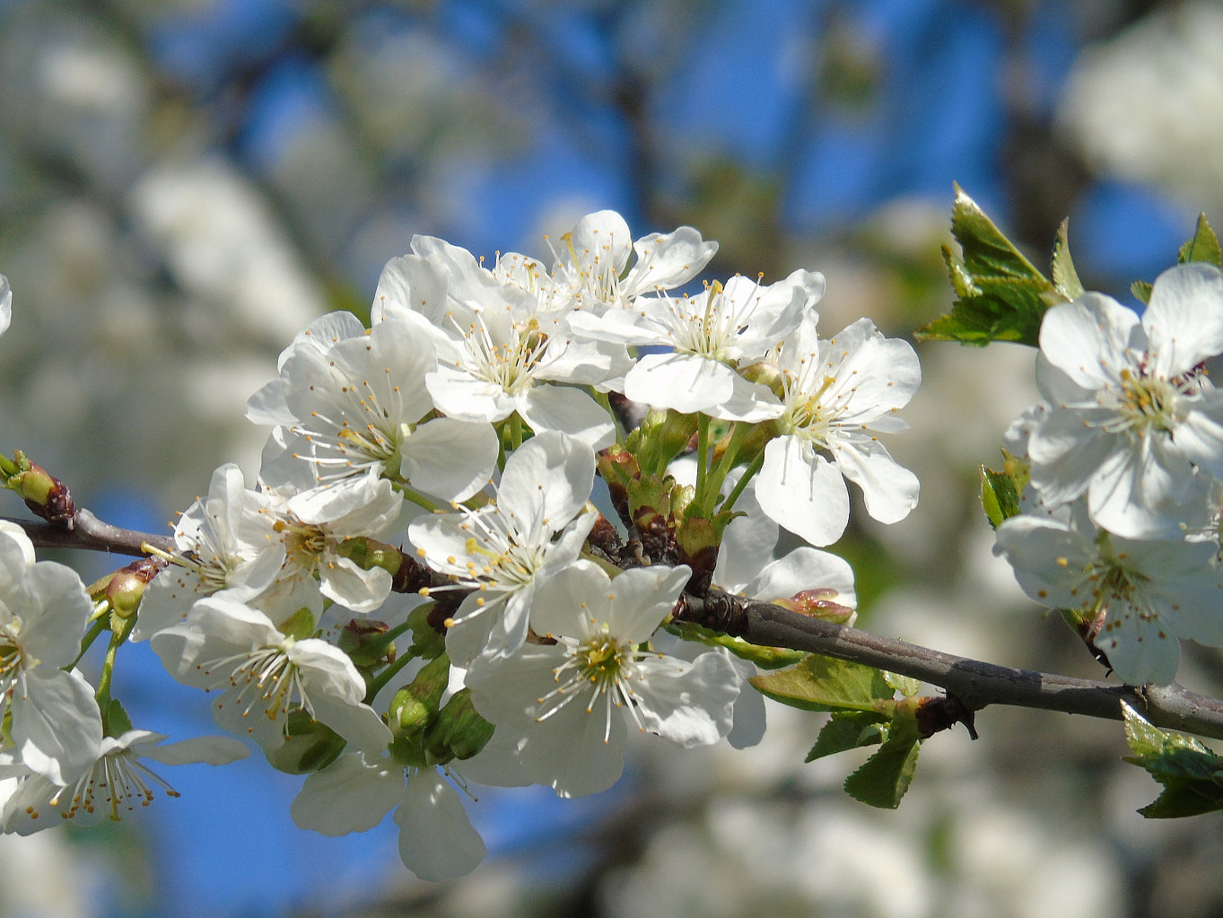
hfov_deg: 5.3
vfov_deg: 4.0
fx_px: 13146
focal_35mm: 372
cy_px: 521
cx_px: 546
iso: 80
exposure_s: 1/500
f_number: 5.1
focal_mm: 57
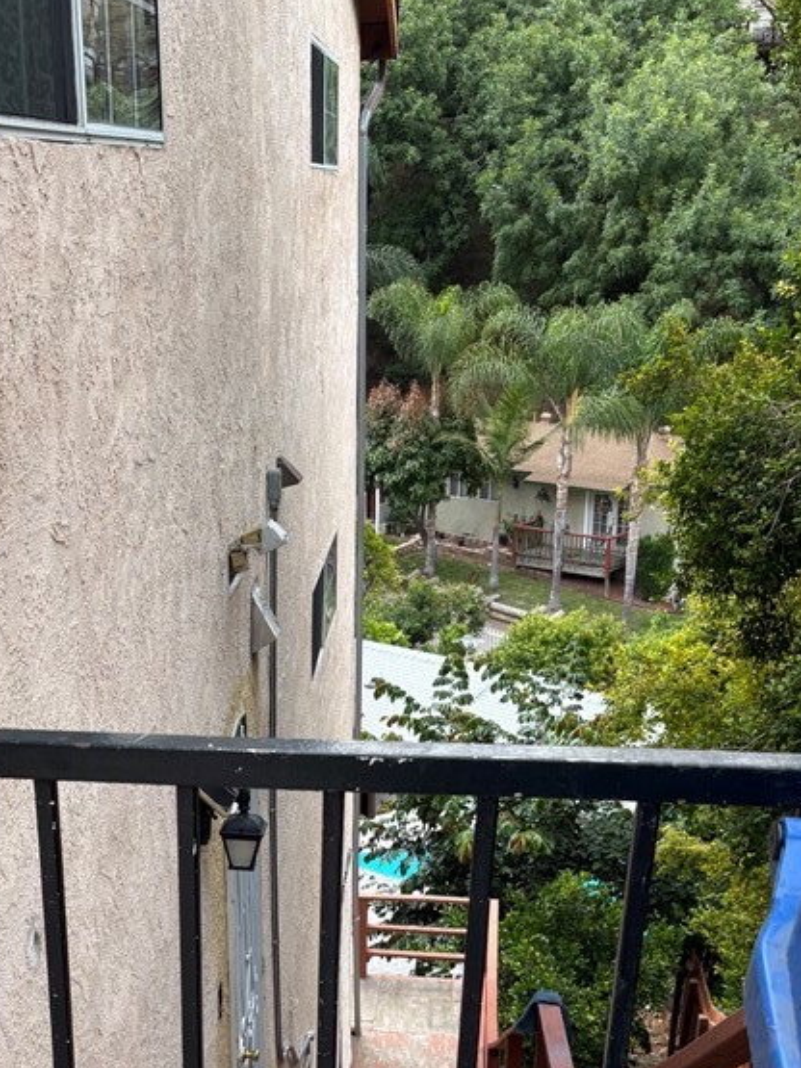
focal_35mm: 48
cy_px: 933
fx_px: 1482
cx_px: 191
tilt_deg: -26.1
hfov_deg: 29.7
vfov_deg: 37.4
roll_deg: +2.4
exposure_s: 1/711
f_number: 1.6
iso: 50
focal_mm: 5.96
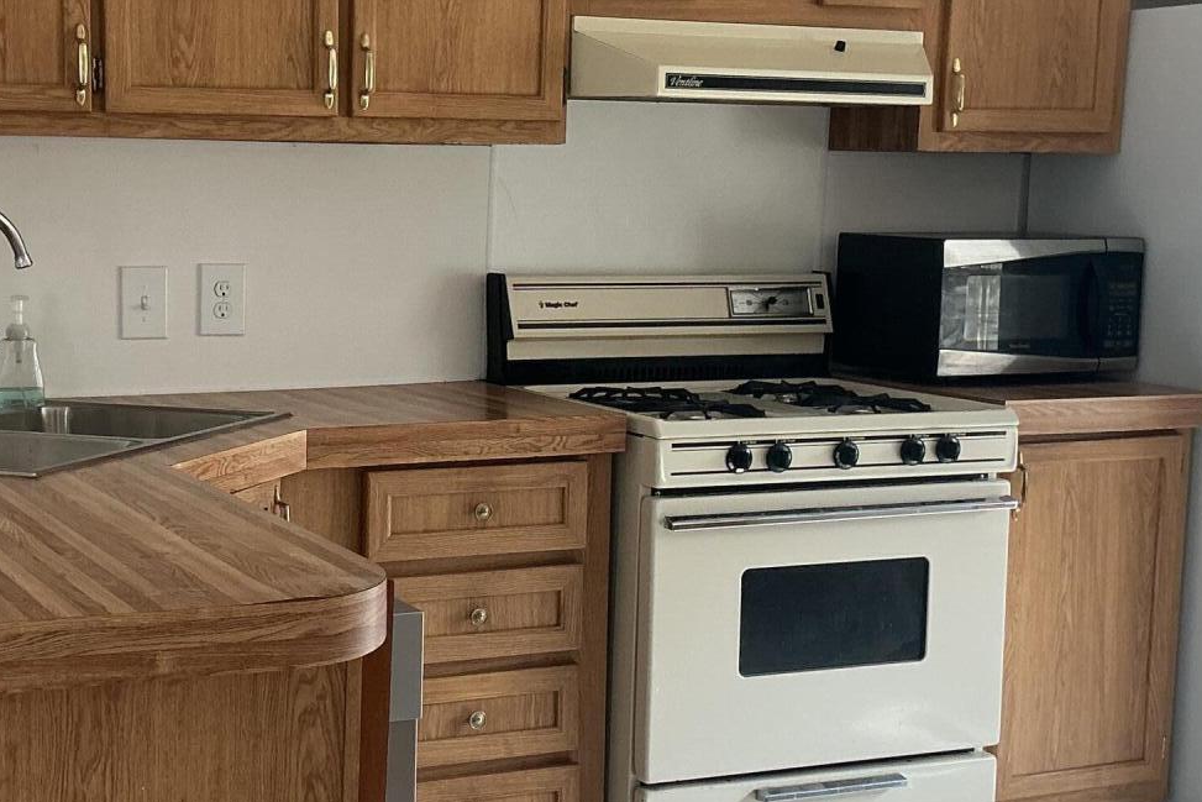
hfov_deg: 32.1
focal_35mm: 62
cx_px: 378
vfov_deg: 21.9
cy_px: 431
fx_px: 2070
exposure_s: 1/120
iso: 50
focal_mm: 3
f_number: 1.8
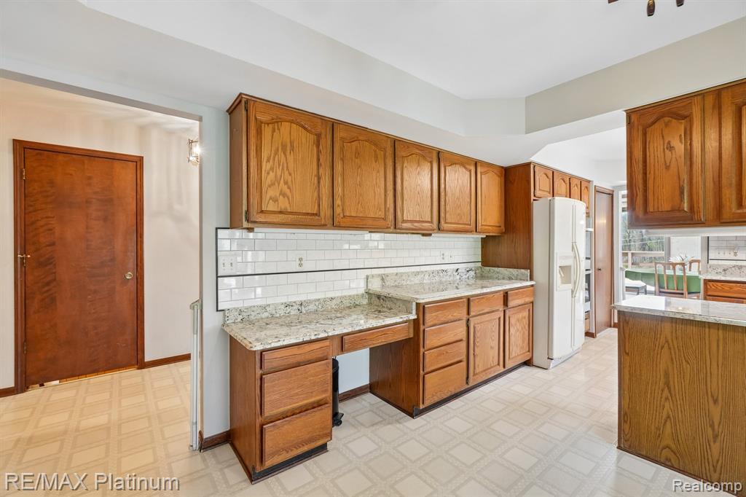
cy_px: 248
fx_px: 311
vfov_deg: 77.3
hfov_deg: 100.4
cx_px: 373
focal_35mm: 15
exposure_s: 1/8
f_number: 8
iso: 400
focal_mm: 10
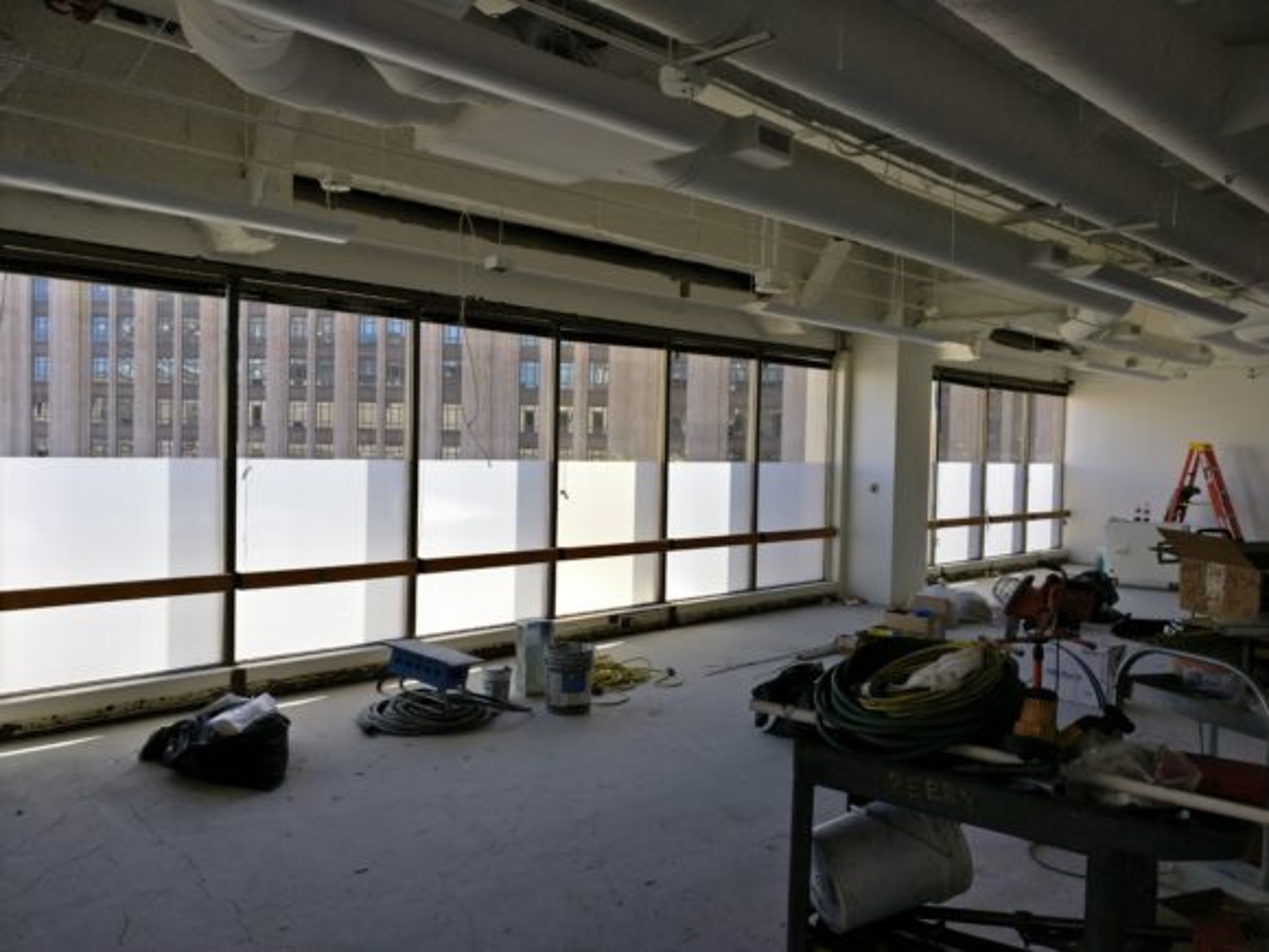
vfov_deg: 54.9
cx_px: 634
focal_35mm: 25
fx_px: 916
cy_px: 476
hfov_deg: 69.4
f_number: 2
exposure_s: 1/33
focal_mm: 4.26
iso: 160
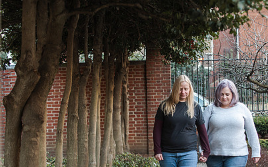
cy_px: 119
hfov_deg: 20.2
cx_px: 155
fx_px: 752
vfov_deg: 12.7
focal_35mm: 103
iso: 400
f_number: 4
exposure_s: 1/160
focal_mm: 70
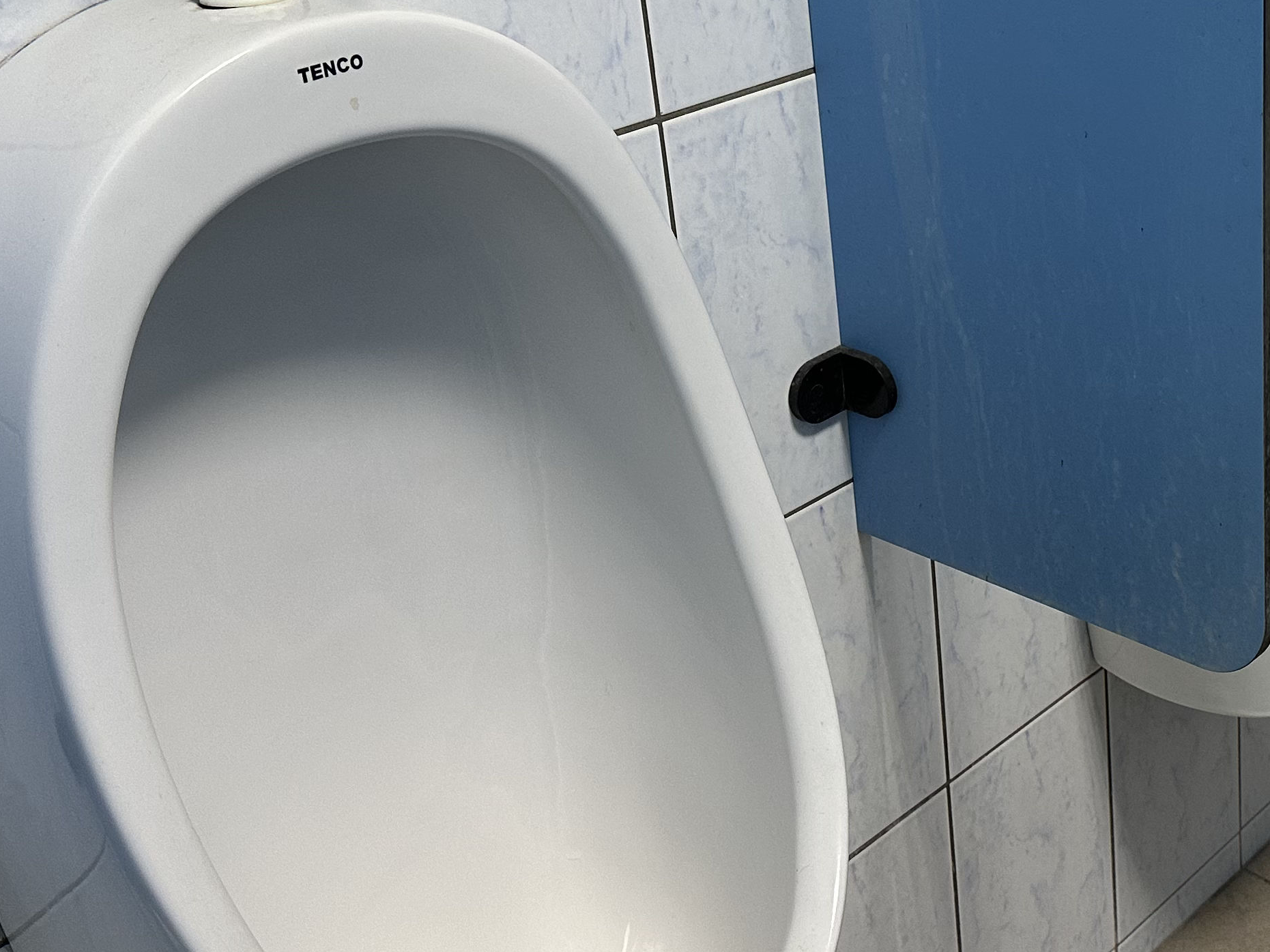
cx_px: 1074
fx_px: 1908
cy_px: 266
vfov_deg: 27.7
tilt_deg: -22.6
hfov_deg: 35.2
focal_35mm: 52
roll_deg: +2.9
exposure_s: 1/60
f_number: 1.78
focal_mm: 6.86
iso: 200
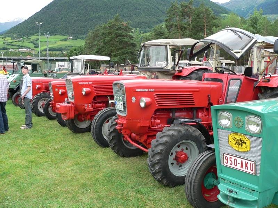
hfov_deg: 51.4
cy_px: 104
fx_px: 289
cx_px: 139
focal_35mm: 36
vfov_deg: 39.7
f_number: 3.7
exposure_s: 1/125
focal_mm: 6
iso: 80
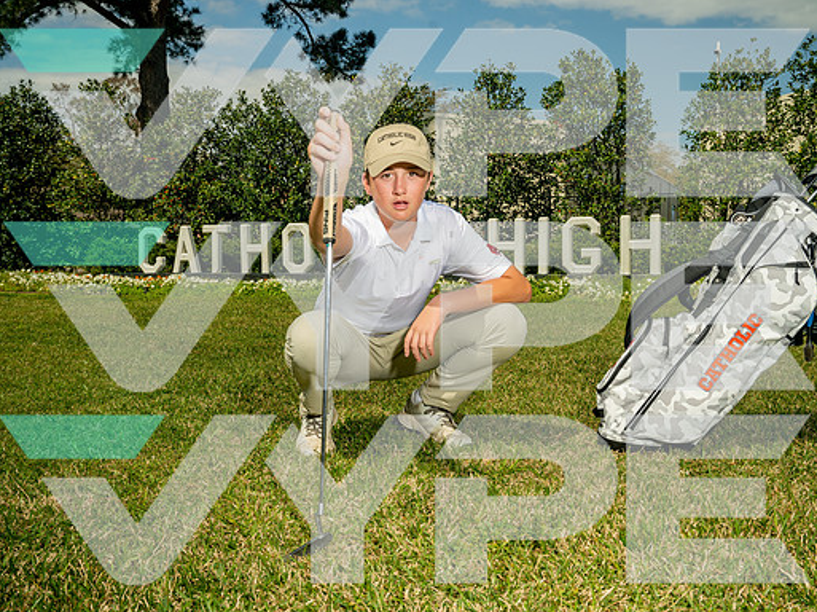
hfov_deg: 50.2
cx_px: 409
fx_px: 873
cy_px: 307
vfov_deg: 38.6
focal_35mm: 37
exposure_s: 1/250
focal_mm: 34
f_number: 8
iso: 100
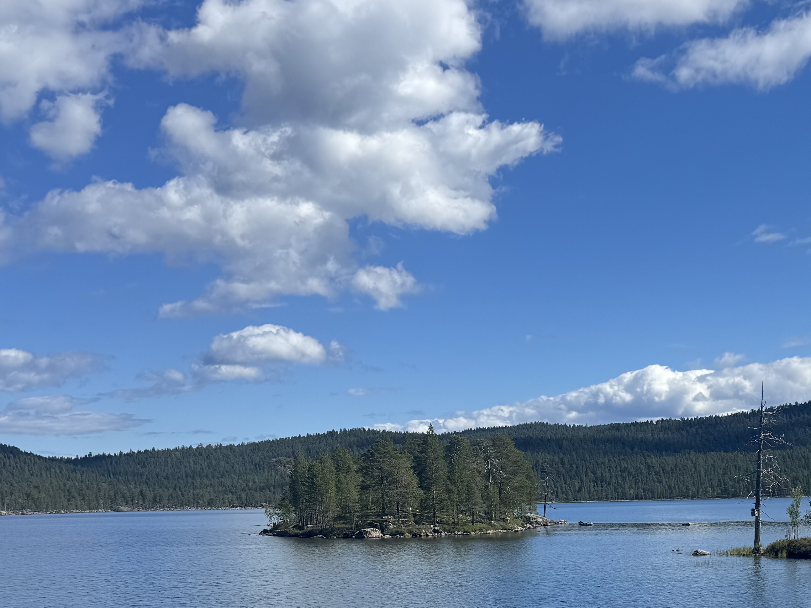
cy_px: 620
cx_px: 592
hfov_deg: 35.5
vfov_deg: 26.0
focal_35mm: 53
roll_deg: +2.0
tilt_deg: -6.4
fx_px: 1242
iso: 80
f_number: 1.78
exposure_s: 1/6410
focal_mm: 6.76
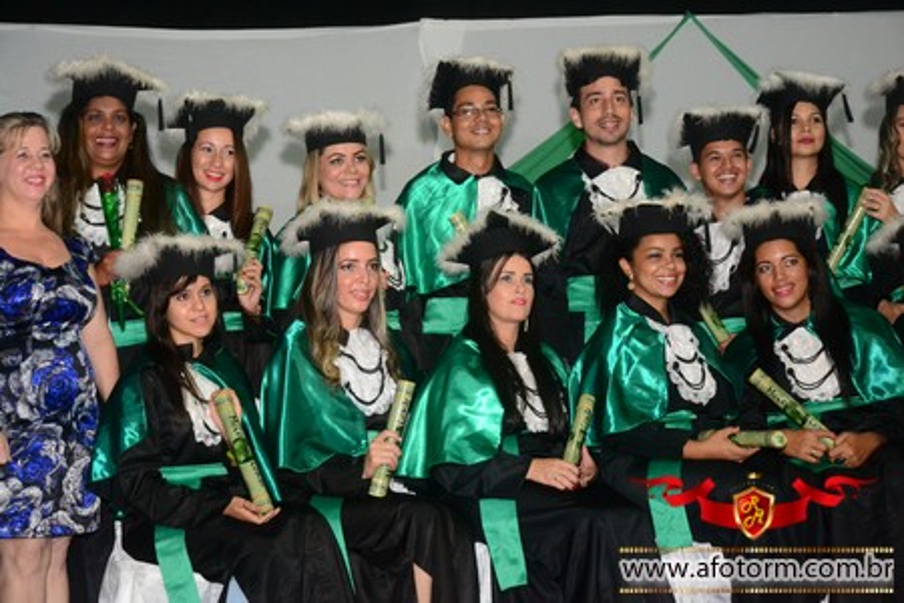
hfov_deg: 28.1
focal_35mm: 72
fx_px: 1808
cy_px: 302
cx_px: 452
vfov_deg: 18.9
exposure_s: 1/80
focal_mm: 48
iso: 3200
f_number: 5.6
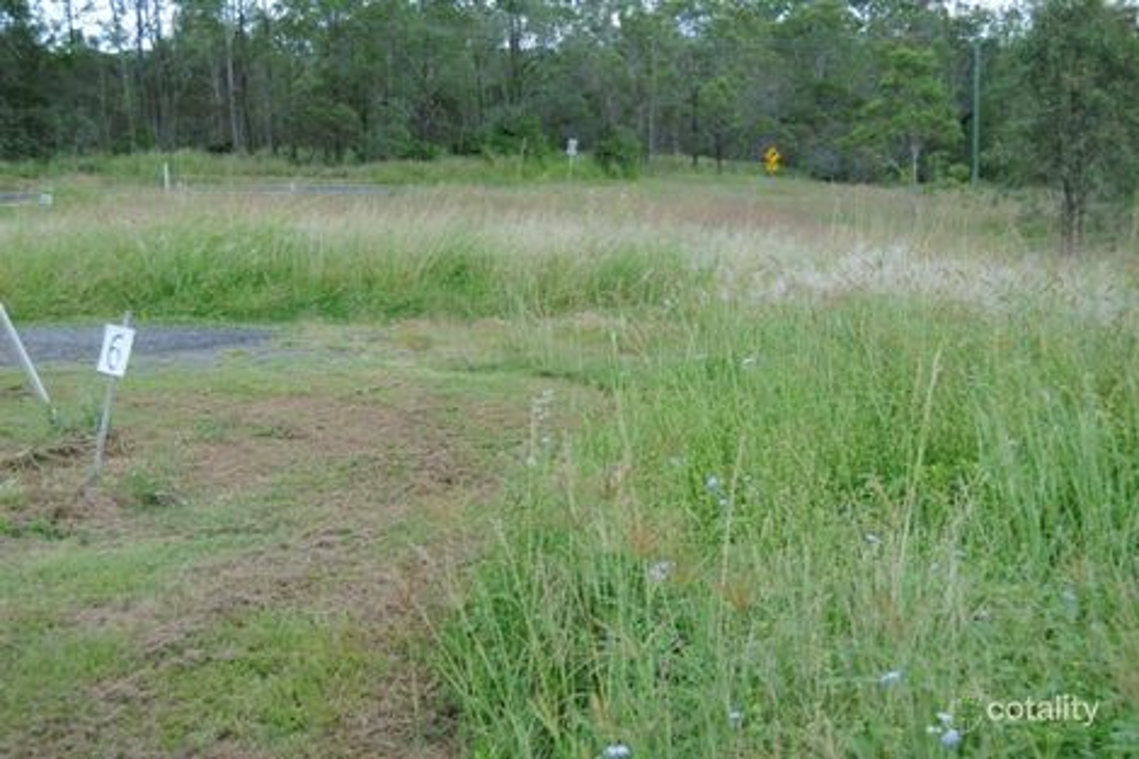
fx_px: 1518
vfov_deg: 28.1
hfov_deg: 41.1
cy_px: 380
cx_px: 570
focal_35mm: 48
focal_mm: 32
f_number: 5.6
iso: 100
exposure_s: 1/125
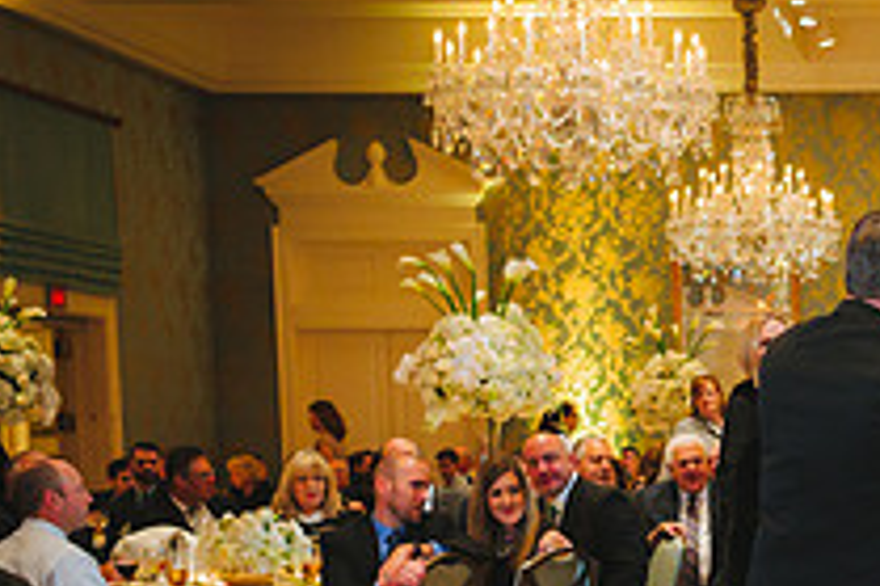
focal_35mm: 102
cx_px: 1119
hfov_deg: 18.7
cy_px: 675
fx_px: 2491
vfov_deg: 13.1
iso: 1250
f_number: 2.8
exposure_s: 1/80
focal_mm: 28
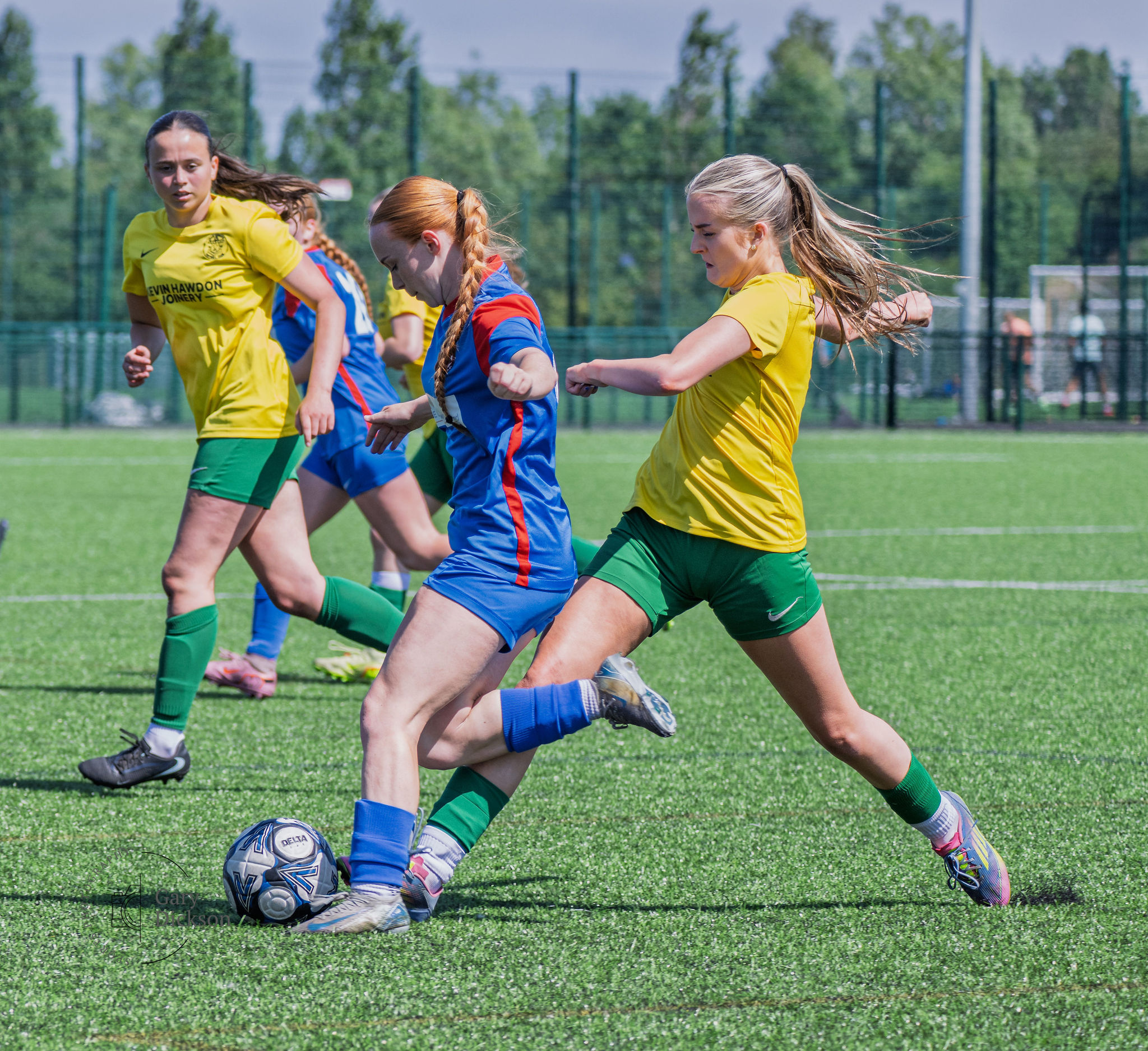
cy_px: 500
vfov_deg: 6.9
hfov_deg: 7.6
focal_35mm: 241
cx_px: 181
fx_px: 8663
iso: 250
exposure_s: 1/1000
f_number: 4.8
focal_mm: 125
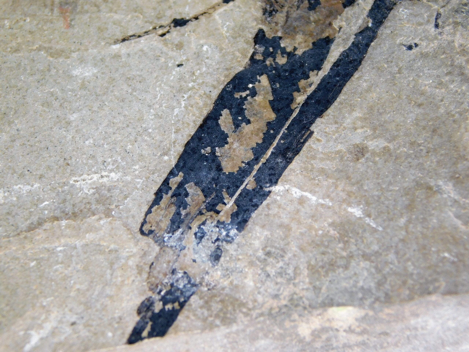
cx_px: 234
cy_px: 176
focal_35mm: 232
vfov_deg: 6.4
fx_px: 3143
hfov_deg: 8.5
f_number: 5.6
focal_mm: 41.3
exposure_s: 1/80
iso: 125
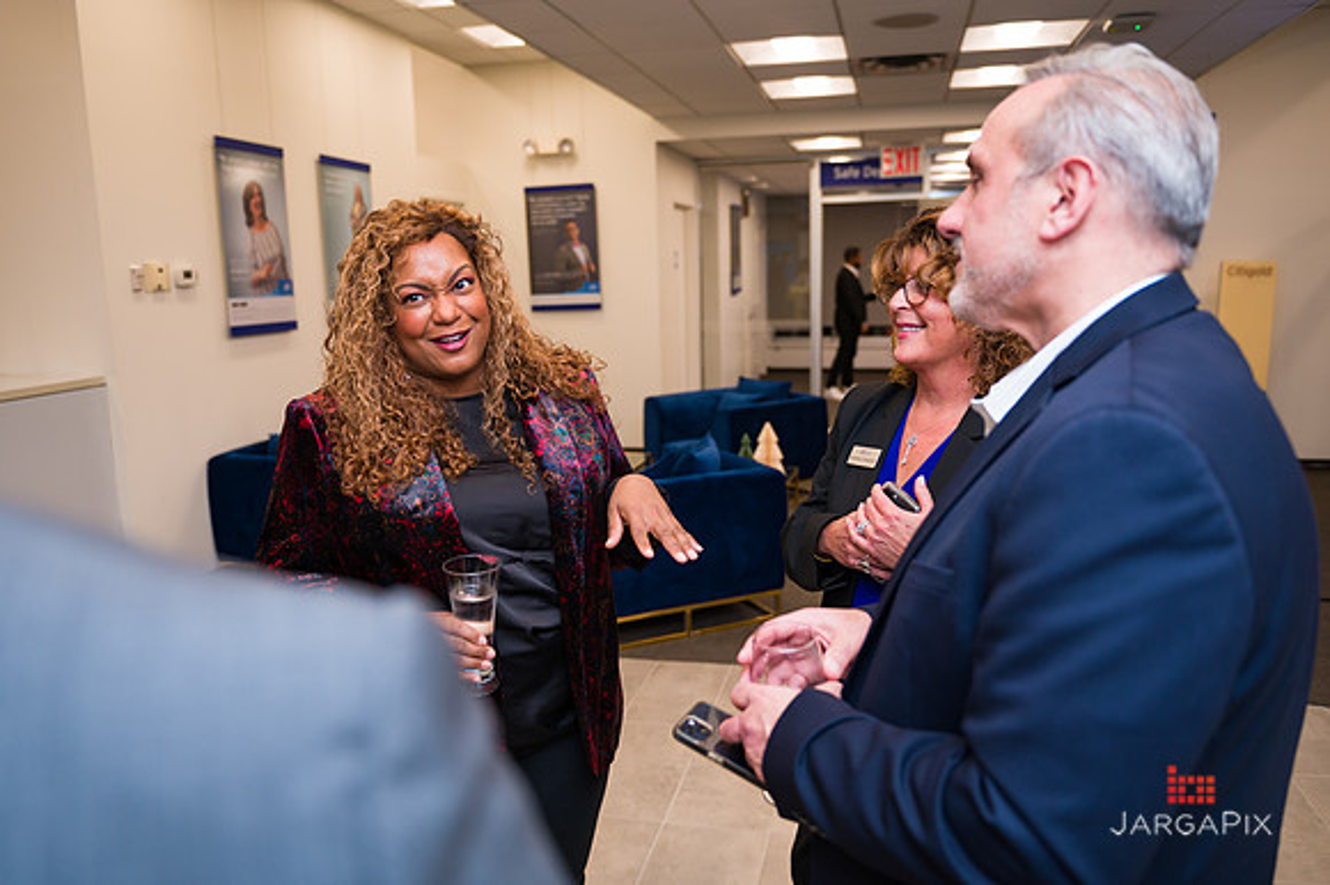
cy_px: 442
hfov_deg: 65.5
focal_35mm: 28
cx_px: 665
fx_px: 1034
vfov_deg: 46.4
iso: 400
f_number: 3.2
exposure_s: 1/200
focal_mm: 28
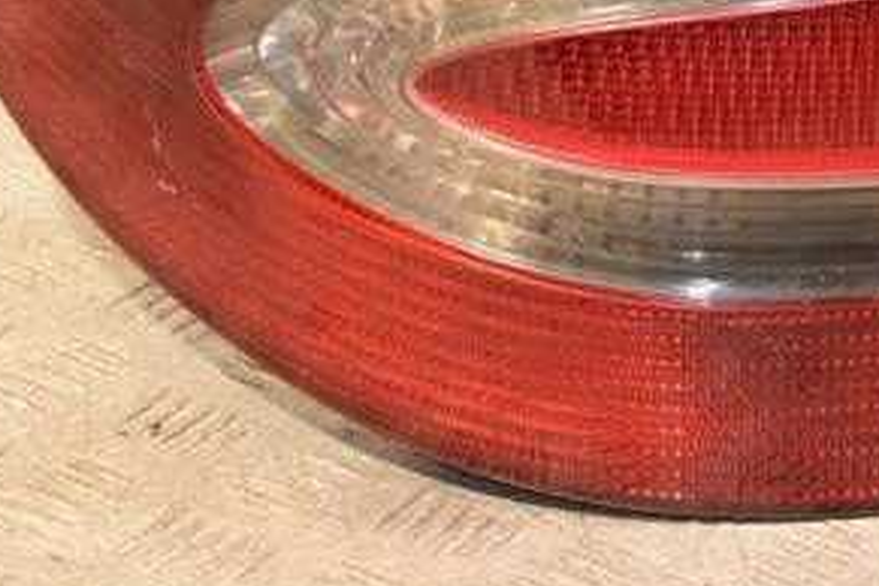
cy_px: 12
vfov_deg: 8.3
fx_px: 4028
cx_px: 825
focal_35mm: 165
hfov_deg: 12.3
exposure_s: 1/100
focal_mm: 50
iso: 800
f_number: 5
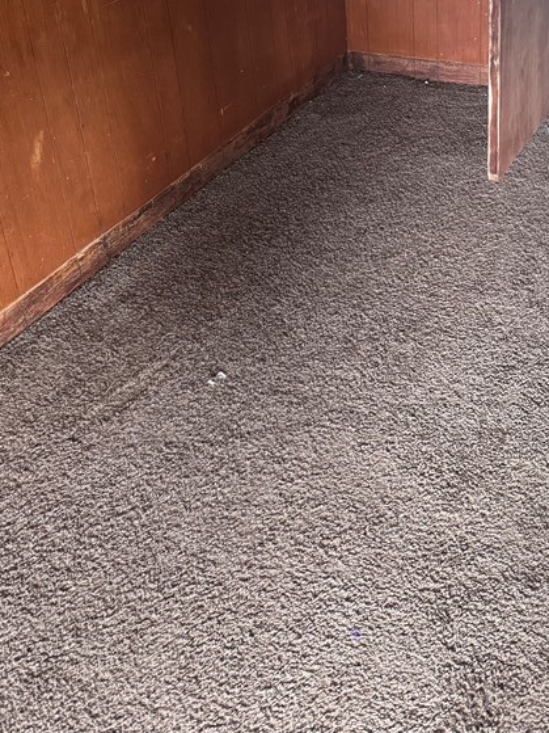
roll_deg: +1.2
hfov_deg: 32.3
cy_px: 113
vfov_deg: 40.6
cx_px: 405
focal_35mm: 44
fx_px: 931
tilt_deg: -26.6
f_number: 1.78
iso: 800
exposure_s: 1/60
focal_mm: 6.76
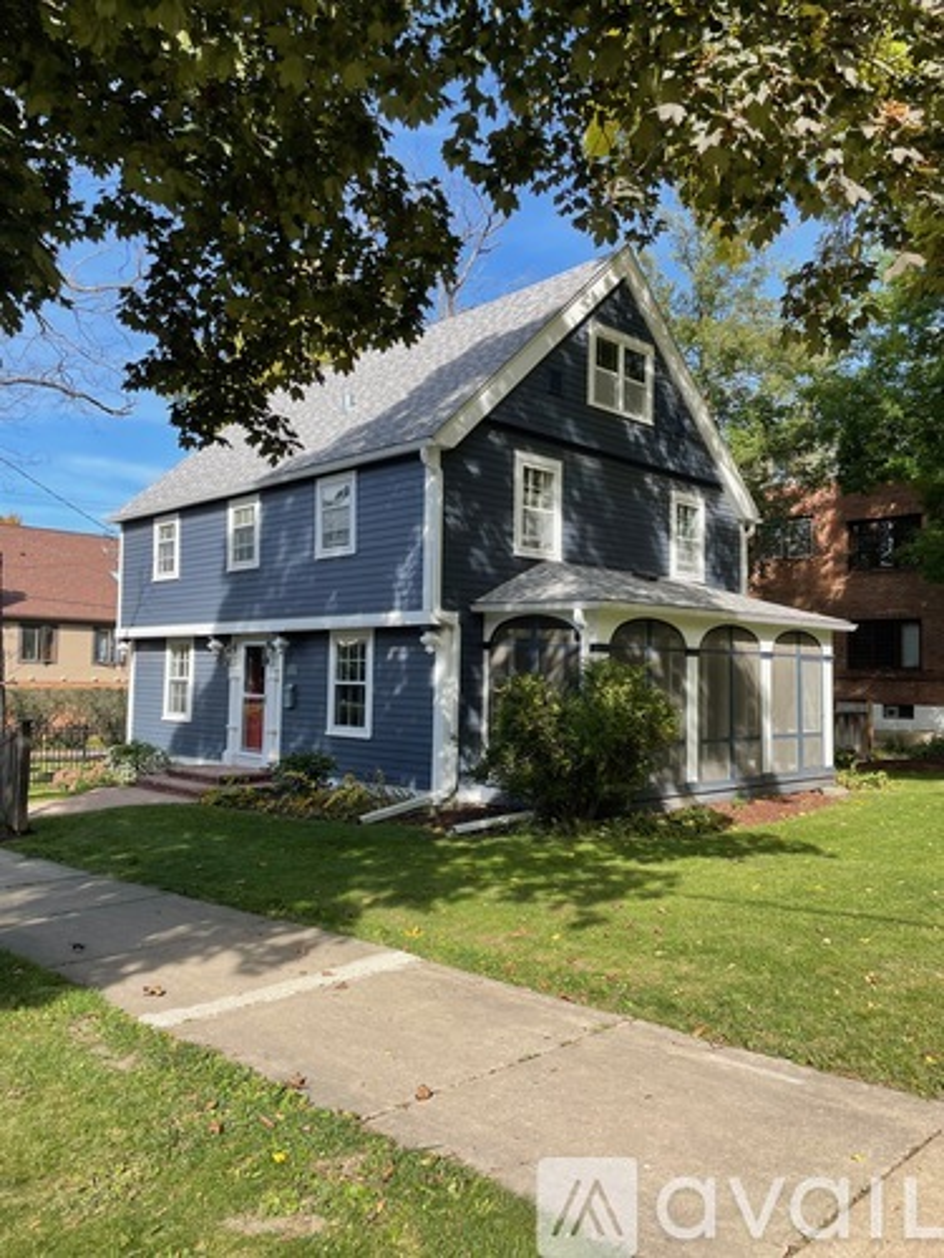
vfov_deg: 67.3
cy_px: 629
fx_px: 945
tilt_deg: +5.6
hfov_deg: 53.1
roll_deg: -1.0
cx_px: 472
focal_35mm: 26
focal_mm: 4.2
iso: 32
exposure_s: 1/707
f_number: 1.6
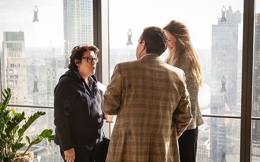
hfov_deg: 38.2
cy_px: 85
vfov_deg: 24.4
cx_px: 130
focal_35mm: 53
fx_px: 376
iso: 500
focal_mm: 40
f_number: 6.3
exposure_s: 1/160
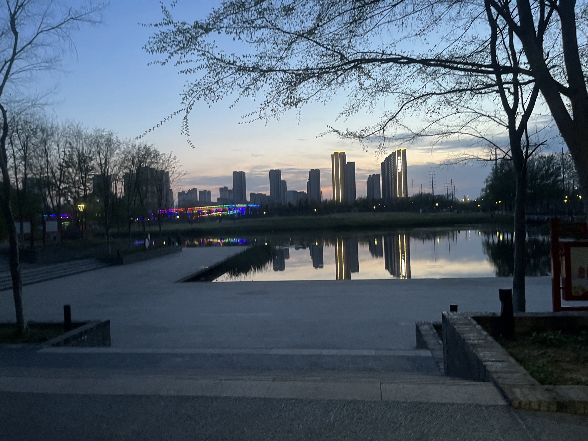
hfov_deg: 67.3
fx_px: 442
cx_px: 294
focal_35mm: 26
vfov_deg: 53.1
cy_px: 220
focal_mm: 5.1
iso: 250
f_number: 1.6
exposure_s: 1/50
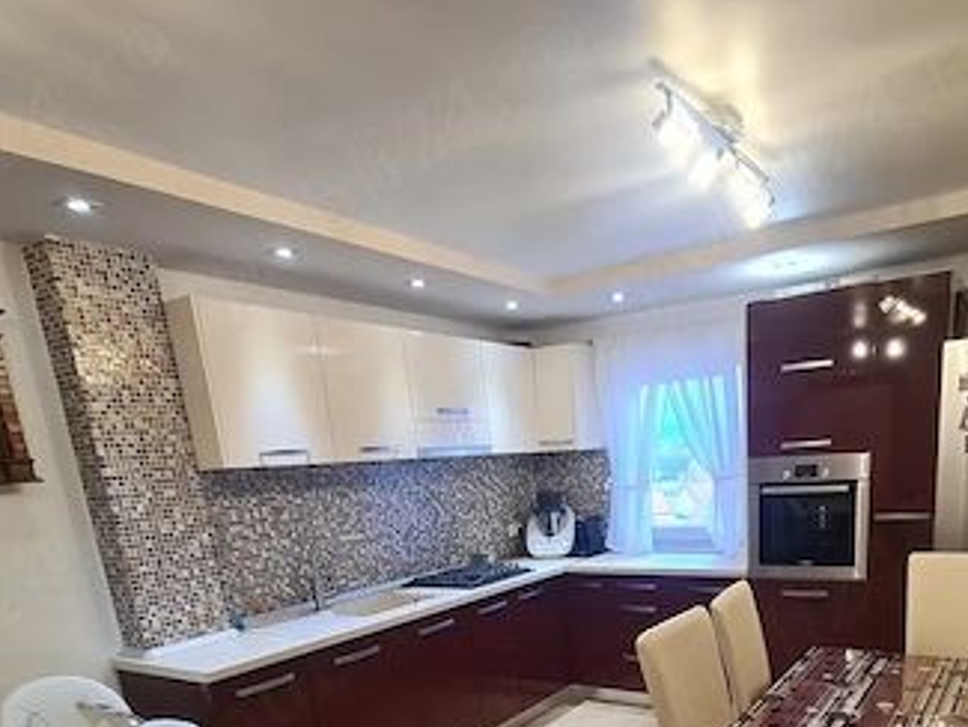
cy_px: 650
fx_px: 671
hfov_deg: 70.4
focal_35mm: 24
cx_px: 605
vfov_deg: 50.6
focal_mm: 2.2
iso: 250
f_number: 2.2
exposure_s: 1/50
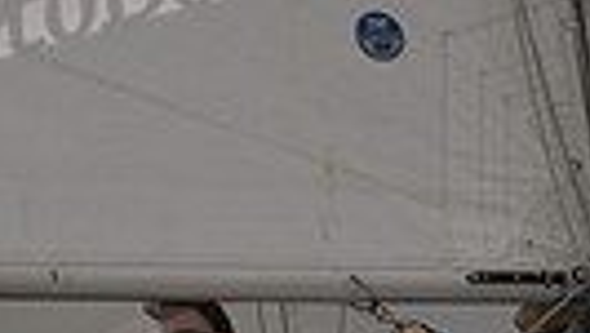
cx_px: 674
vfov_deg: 1.5
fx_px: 12492
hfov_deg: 2.7
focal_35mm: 798
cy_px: 568
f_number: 4.8
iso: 320
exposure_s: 1/500
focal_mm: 116
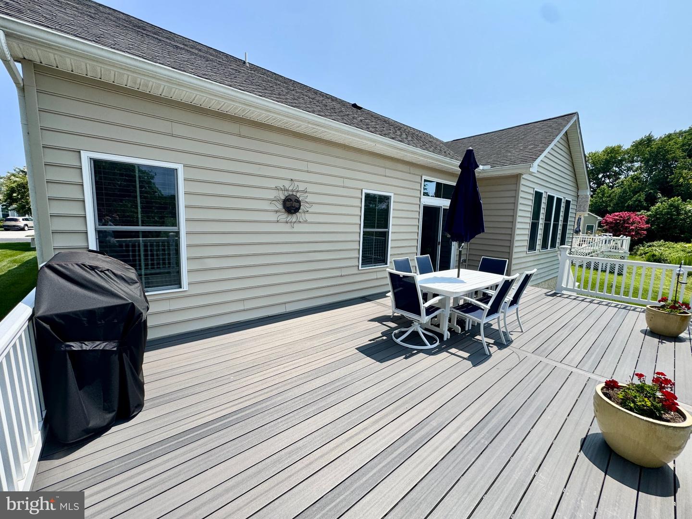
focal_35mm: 14
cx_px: 346
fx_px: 280
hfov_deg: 102.1
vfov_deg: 85.7
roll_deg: -1.9
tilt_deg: -8.5
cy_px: 260
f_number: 2.2
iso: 50
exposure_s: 1/1277
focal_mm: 2.22
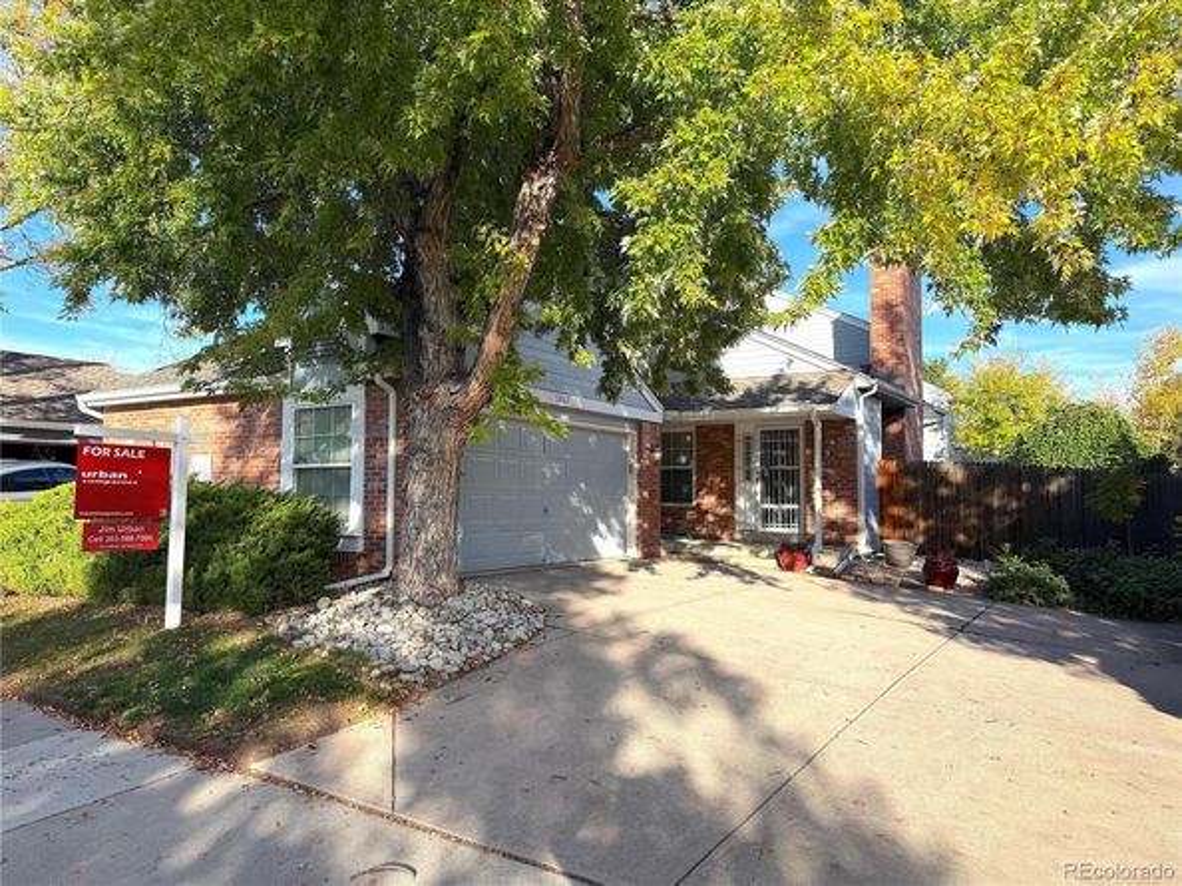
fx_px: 819
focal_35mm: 24
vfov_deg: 56.8
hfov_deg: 71.6
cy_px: 443
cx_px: 591
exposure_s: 1/1770
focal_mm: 6.76
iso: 80
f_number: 1.78
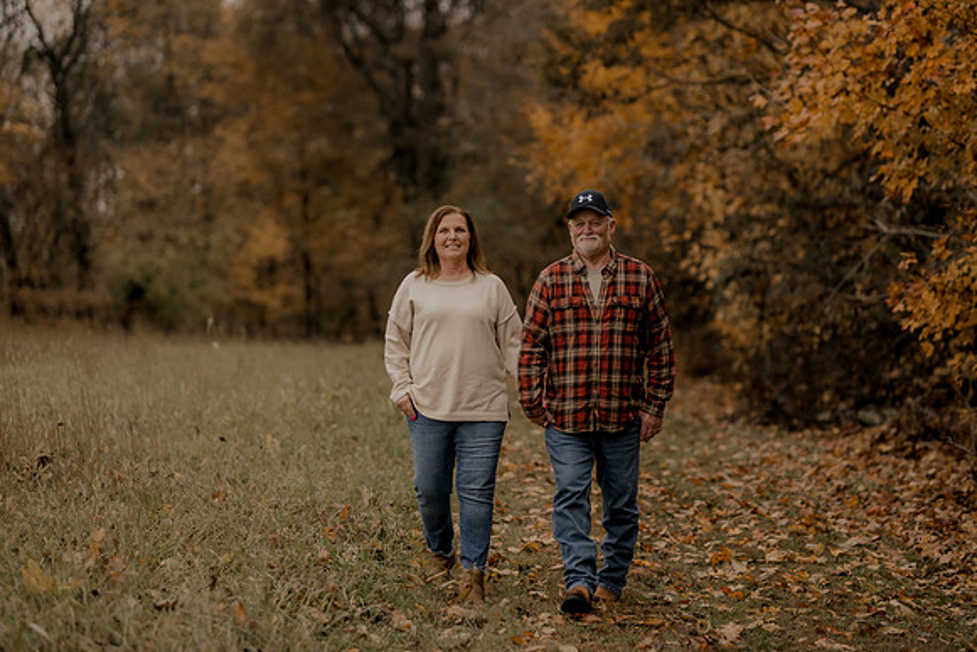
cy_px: 326
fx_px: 2307
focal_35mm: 85
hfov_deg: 23.9
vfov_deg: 16.1
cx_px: 488
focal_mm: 85
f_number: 1.8
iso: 250
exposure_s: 1/2500
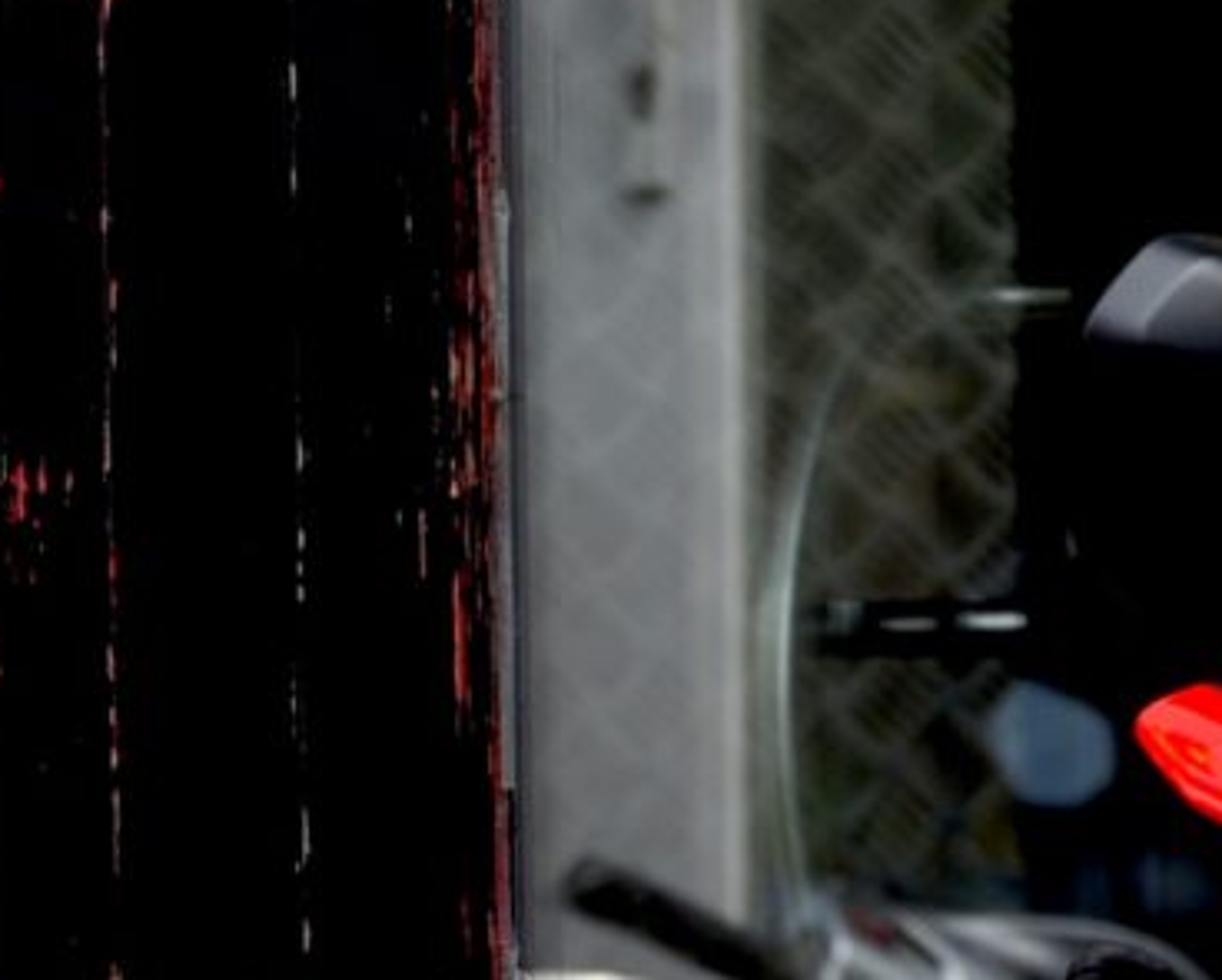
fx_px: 16541
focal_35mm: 457
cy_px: 2470
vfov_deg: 3.3
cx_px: 56
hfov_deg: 4.2
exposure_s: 1/100
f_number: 5
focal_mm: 70
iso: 100
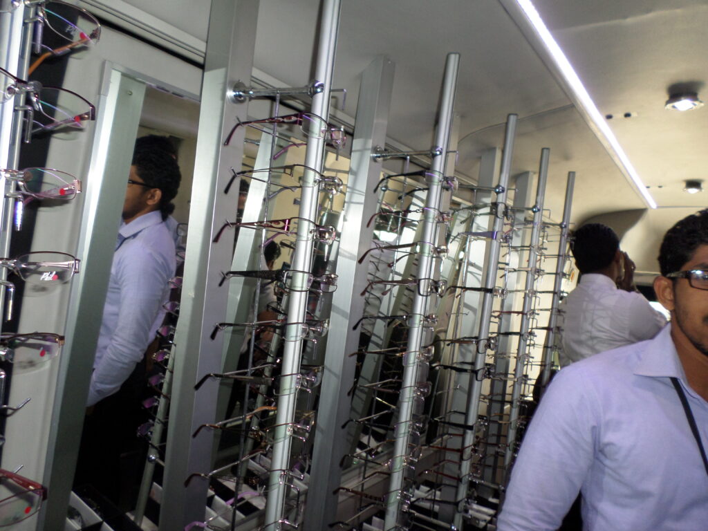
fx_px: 511
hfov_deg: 69.4
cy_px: 266
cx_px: 354
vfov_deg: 54.9
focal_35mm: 25
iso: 100
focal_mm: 4.5
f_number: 2.5
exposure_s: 1/30
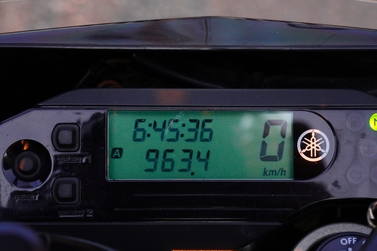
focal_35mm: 105
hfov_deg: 19.5
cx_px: 188
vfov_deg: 13.0
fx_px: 1099
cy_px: 126
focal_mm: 105
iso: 8000
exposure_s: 1/125
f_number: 16
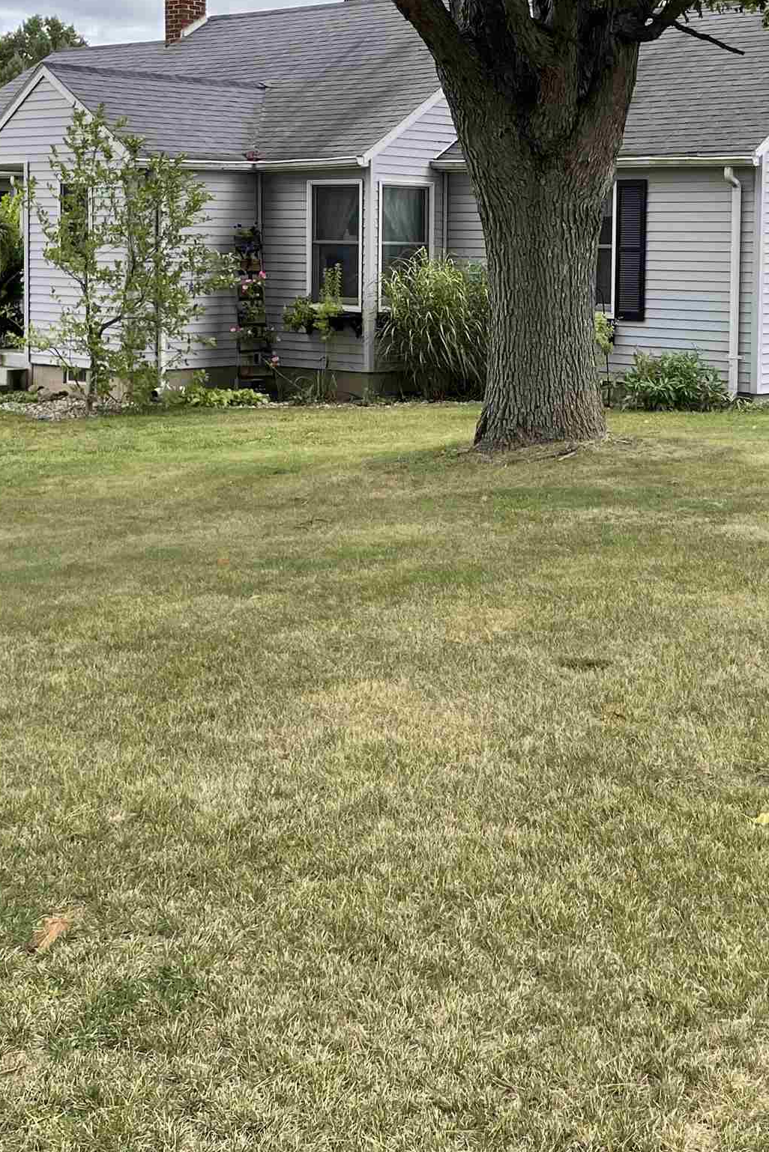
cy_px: 307
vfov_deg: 36.1
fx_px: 1729
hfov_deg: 25.0
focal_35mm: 54
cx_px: 505
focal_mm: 4.2
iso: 32
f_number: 1.6
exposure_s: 1/666
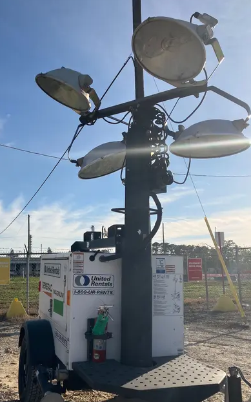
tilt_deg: +10.6
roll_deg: -0.9
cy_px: 212
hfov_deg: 35.9
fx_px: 383
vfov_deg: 55.3
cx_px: 83
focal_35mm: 35
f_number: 1.8
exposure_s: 1/3472
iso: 32
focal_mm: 3.99
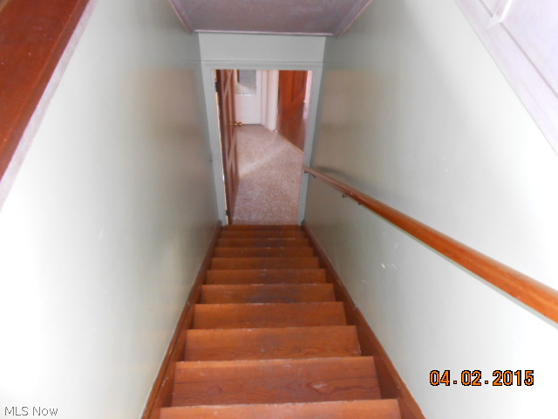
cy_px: 210
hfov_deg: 67.3
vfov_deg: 53.1
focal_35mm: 26
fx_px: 419
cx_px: 279
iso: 250
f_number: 3.5
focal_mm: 4.6
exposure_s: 1/25
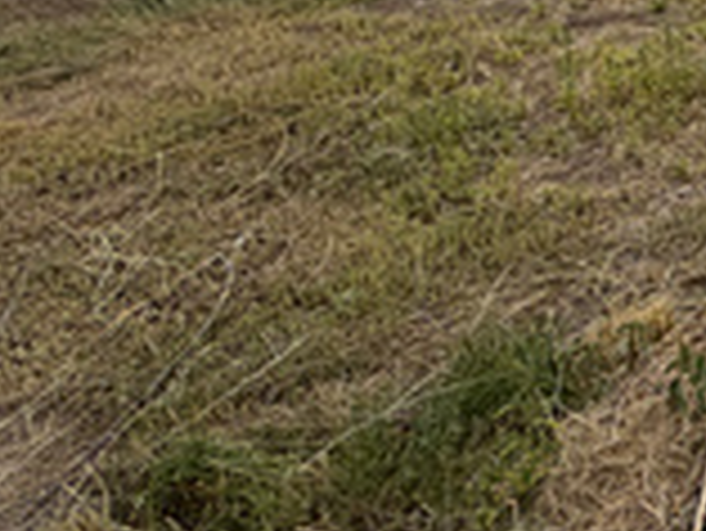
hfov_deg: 20.1
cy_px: -243
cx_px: 1358
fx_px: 1163
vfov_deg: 21.8
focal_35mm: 57
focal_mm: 2.22
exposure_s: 1/1656
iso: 20
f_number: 2.2
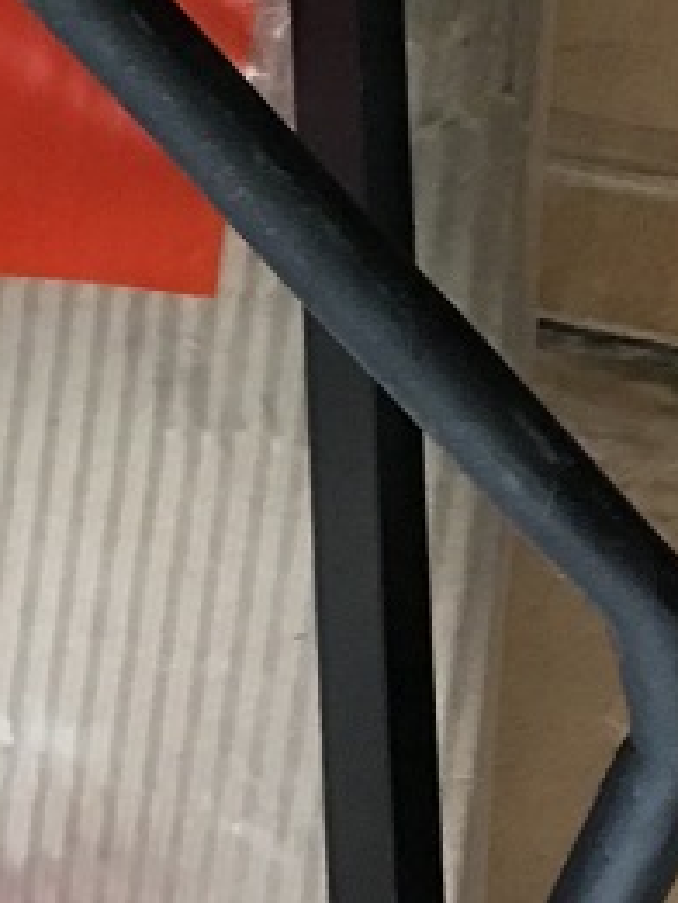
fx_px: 4671
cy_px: -12
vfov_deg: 10.9
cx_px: -740
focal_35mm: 179
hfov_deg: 7.9
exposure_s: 1/17
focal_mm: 4.15
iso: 80
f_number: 2.2
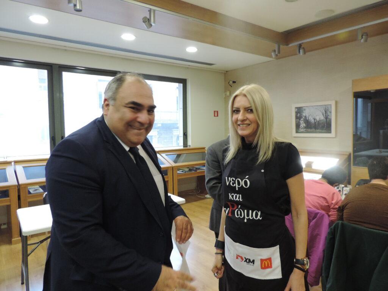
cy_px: 146
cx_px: 194
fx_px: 269
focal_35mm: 24
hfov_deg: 71.6
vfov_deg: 56.8
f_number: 3
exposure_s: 1/20
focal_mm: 4.3
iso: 400
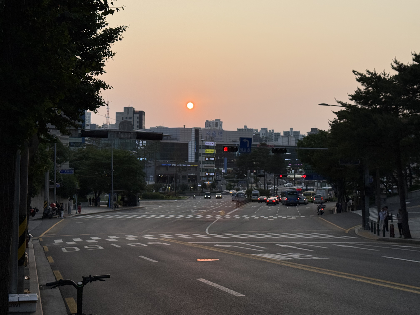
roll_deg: -0.5
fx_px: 582
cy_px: 158
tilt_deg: +1.8
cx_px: 210
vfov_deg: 30.3
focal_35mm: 48
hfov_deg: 39.7
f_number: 1.78
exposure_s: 1/2976
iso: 64
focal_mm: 6.76
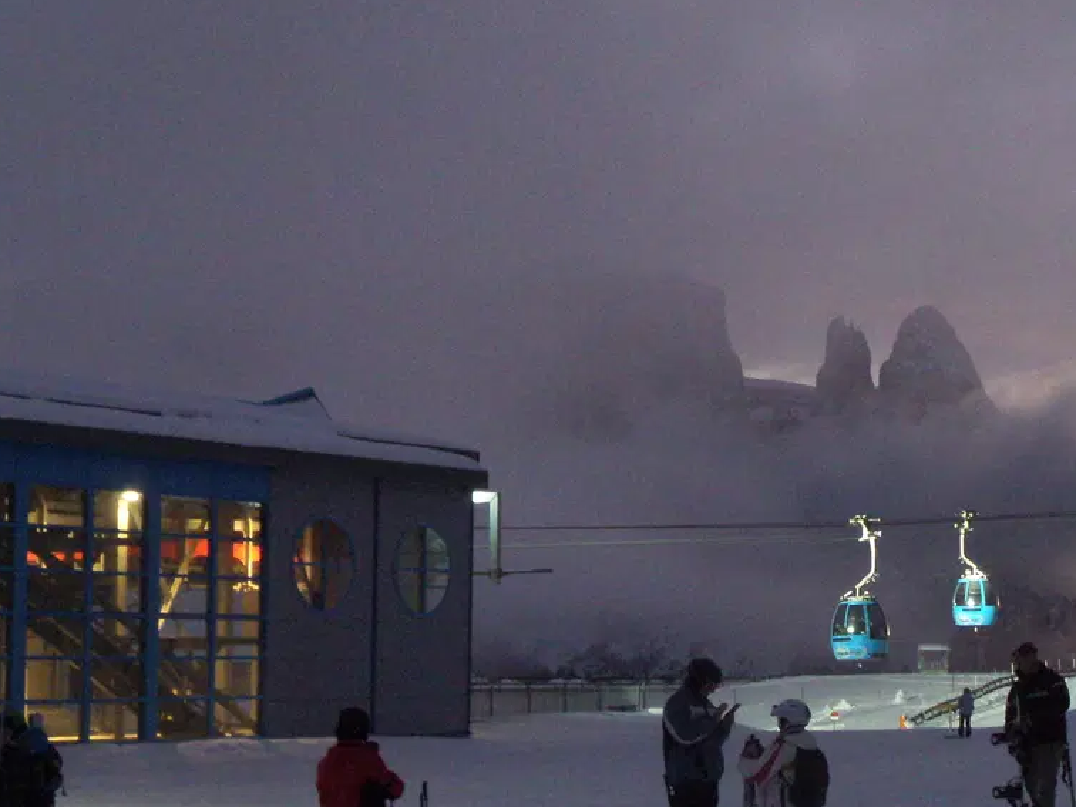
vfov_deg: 18.1
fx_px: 2518
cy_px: 594
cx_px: 833
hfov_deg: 23.8
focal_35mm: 81
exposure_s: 1/60
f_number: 3.4
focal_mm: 9.2
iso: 1600
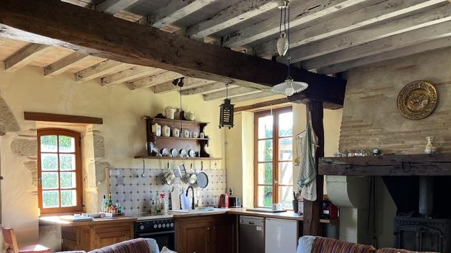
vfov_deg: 33.0
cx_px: 194
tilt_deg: -2.6
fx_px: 419
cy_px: 193
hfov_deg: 56.4
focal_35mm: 35
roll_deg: -0.6
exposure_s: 1/107
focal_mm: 5.1
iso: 125
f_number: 1.6
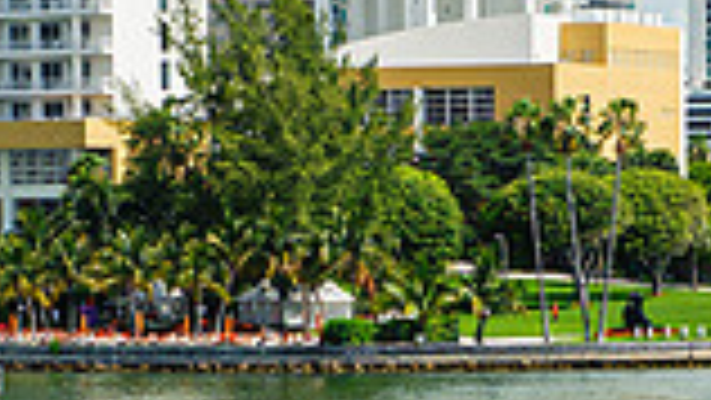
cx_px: 358
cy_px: 553
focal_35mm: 314
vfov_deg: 3.9
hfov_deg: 6.9
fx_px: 5922
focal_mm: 70
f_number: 4.5
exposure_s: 1/1600
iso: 200
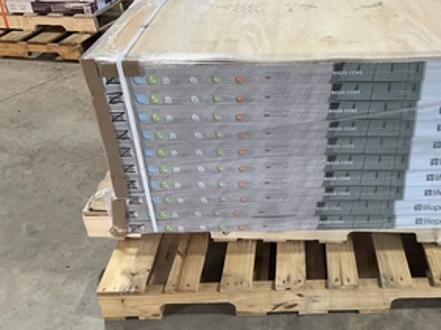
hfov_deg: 44.8
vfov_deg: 35.1
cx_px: 310
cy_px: 156
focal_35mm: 41
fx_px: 522
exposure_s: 1/60
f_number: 1.8
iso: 64
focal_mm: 3
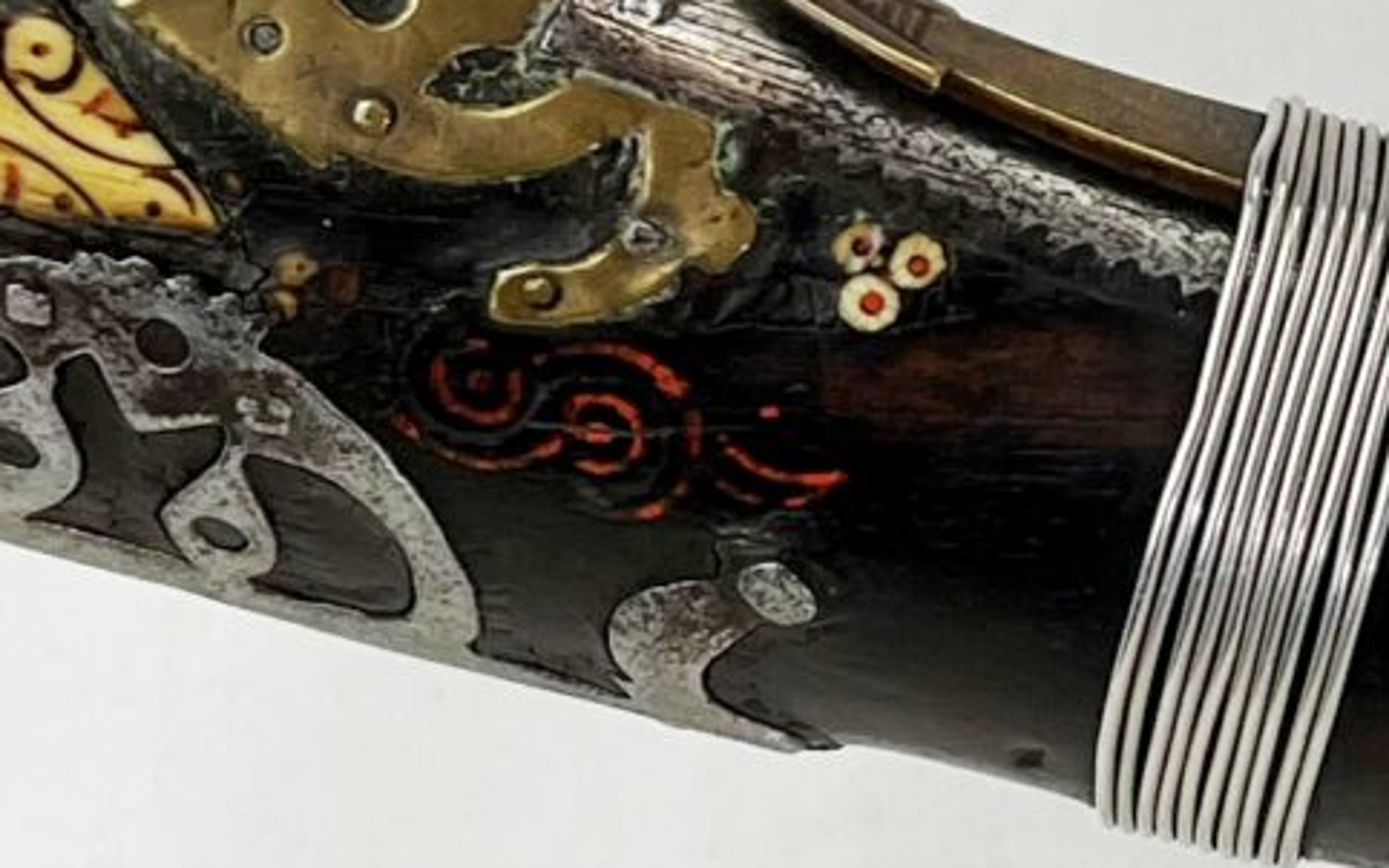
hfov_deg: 14.0
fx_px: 5527
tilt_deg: -20.6
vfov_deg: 8.9
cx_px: 1539
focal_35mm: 146
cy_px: 78
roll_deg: +3.3
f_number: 1.6
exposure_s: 1/195
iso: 40
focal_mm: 5.1
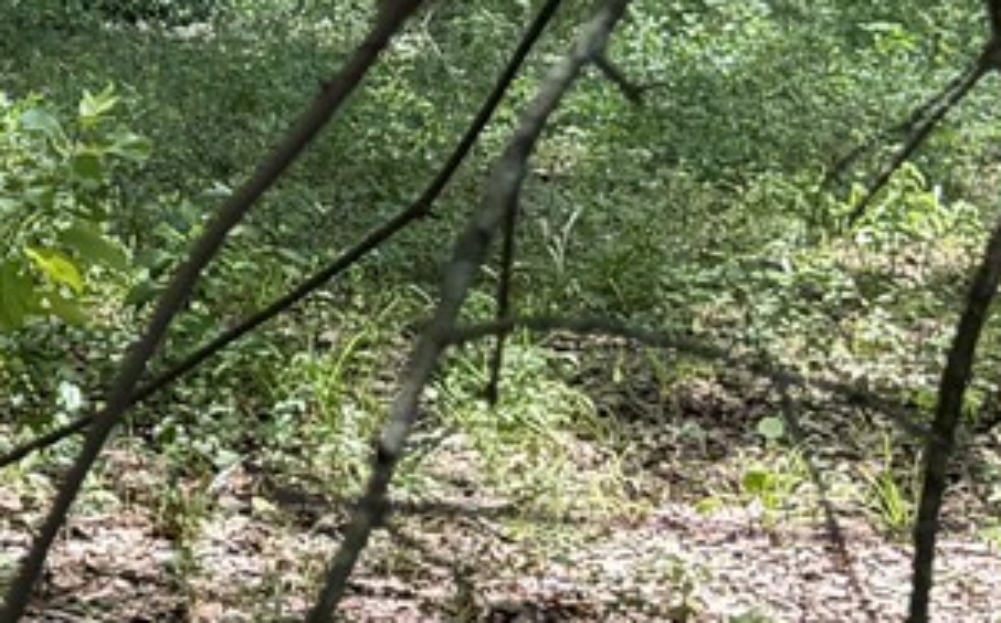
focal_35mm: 135
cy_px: -53
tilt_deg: -2.3
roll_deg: +0.6
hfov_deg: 14.6
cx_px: -434
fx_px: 3679
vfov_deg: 9.6
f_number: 1.78
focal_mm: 6.76
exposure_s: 1/494
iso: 80
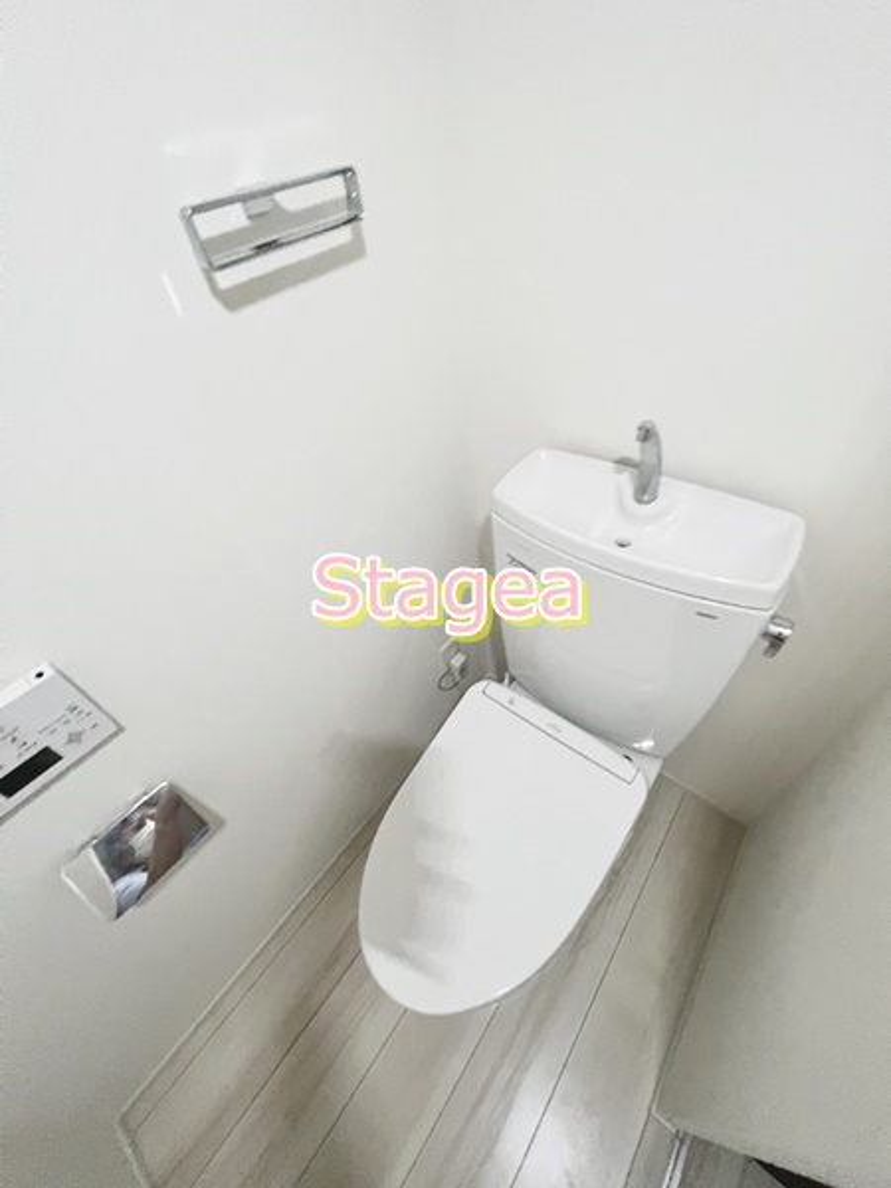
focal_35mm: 13
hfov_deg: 89.9
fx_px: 446
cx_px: 446
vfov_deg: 106.2
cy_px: 594
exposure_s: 1/50
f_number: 1.8
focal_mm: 1.57
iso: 500
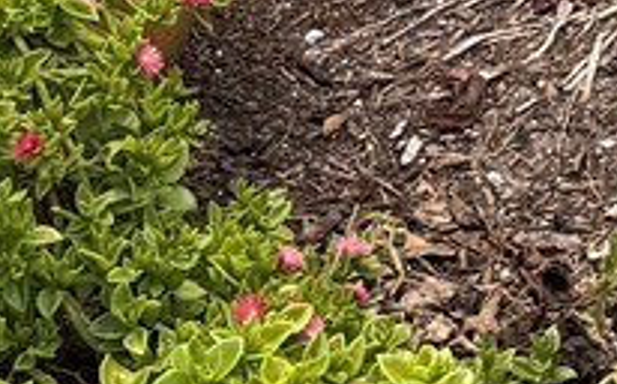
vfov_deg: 6.2
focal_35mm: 198
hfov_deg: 9.6
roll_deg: +0.1
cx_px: 1381
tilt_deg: -19.2
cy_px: -651
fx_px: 3324
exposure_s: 1/677
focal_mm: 6.76
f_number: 1.78
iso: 80
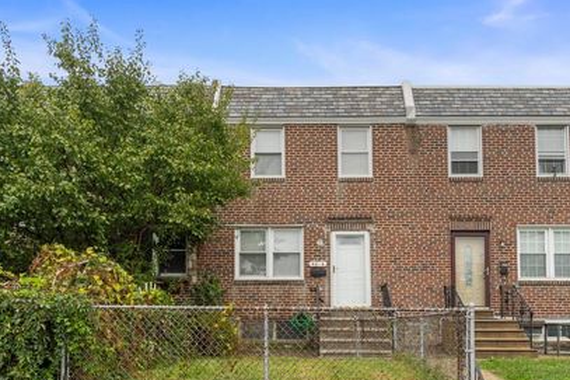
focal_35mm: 28
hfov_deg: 66.0
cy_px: 186
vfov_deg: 46.9
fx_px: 437
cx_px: 317
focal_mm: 15
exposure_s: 1/20
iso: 200
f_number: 9
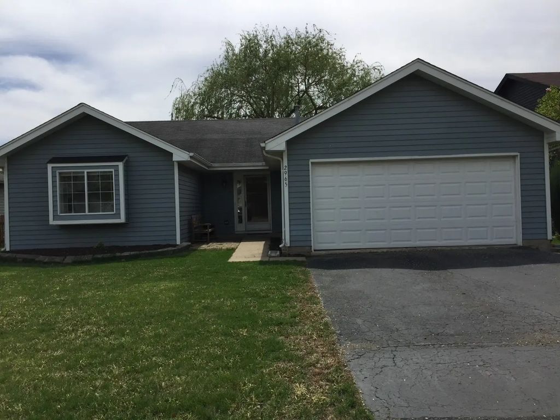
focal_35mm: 29
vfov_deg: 48.2
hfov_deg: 61.7
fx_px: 469
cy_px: 210
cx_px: 280
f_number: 2.2
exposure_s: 1/3300
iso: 32
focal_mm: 4.15
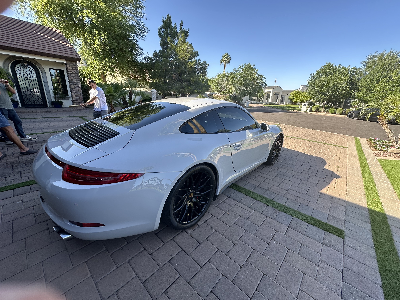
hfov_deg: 102.1
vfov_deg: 85.7
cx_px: 200
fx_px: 162
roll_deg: -3.1
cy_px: 150
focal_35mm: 14
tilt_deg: -17.5
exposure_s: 1/371
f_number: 2.2
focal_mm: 2.22
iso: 40
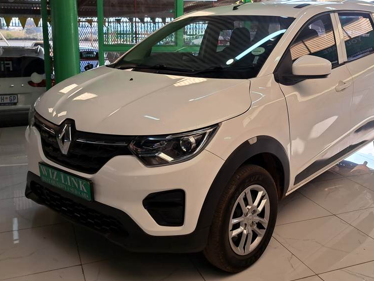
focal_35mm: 38
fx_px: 411
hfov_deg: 48.9
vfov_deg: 37.5
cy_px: 102
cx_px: 205
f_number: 1.8
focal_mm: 5.23
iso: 50
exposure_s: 1/218
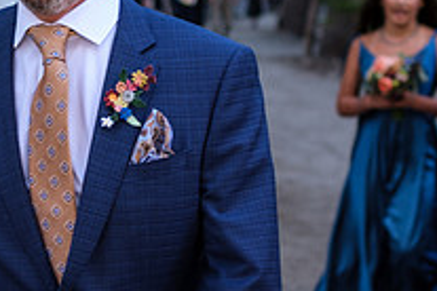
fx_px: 1190
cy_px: 195
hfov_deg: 20.8
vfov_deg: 13.9
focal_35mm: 98
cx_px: 179
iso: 160
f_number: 1.8
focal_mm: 23
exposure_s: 1/350
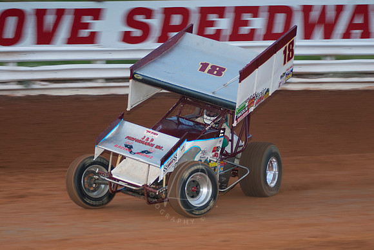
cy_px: 125
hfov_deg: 14.4
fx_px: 1482
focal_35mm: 142
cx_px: 187
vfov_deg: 9.7
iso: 250
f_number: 2.8
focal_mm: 95
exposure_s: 1/400
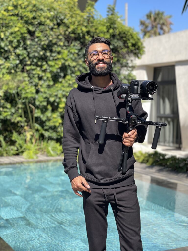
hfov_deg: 22.9
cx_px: 94
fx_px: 463
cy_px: 126
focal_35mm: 64
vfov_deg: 30.3
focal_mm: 7.5
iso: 32
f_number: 2.2
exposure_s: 1/968
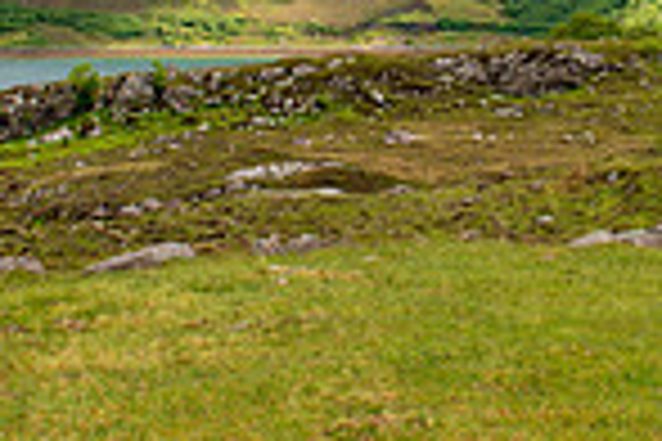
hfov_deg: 21.4
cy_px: -16
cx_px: 387
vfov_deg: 14.1
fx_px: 1747
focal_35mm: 95
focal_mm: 24
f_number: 7.1
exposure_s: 1/200
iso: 100
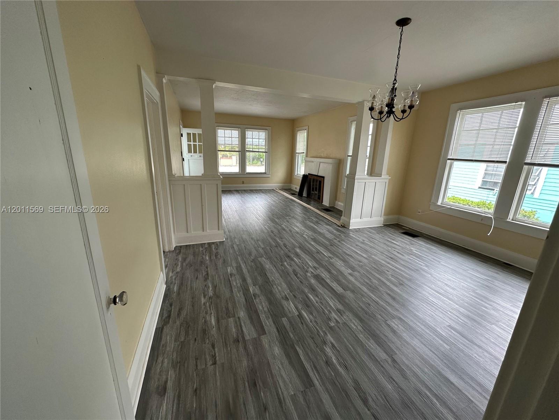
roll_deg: -1.5
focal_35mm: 14
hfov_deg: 102.1
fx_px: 226
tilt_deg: -15.4
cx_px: 280
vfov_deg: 85.7
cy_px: 210
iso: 125
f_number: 2.2
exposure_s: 1/99
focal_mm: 2.22
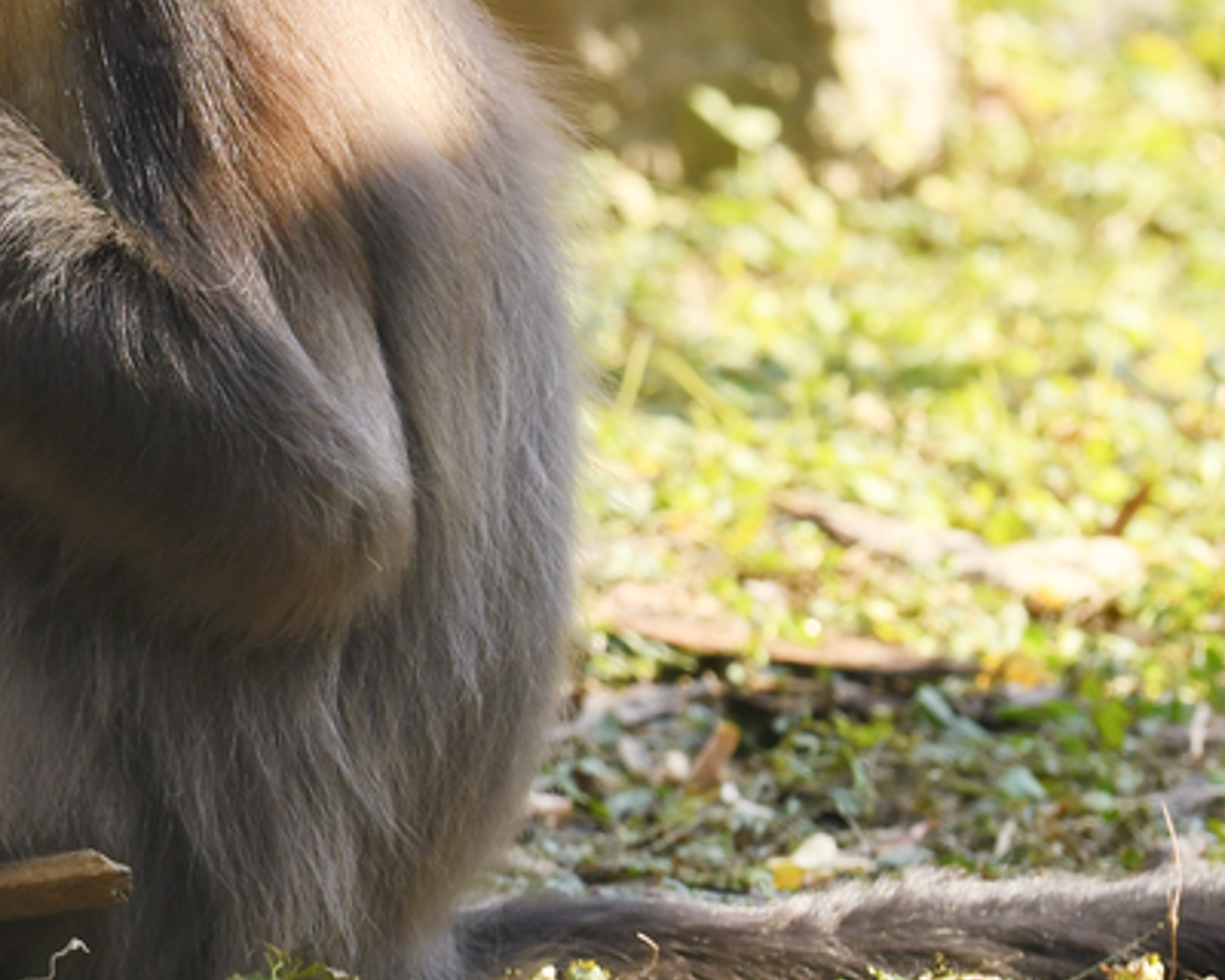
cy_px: 31
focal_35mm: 465
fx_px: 16859
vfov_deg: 3.3
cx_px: -456
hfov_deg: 4.1
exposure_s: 1/160
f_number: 6.3
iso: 400
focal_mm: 110
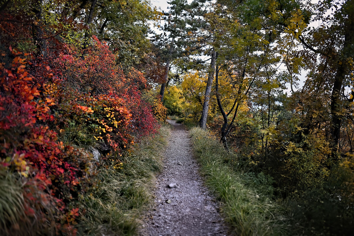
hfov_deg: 54.4
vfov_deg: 37.9
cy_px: 118
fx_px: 344
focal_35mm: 35
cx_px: 177
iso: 2500
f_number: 1.8
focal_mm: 35
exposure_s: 1/100
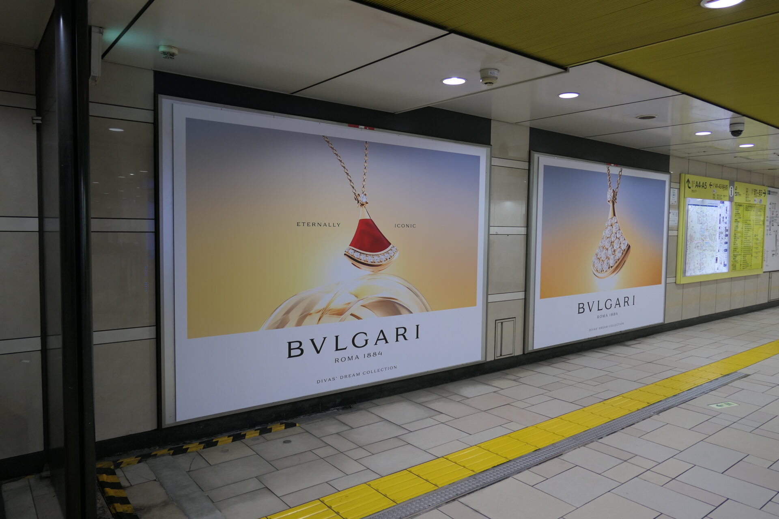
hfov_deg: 73.7
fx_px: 519
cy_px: 260
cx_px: 390
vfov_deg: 53.1
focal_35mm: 24
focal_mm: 8.8
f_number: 1.6
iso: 125
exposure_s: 1/125
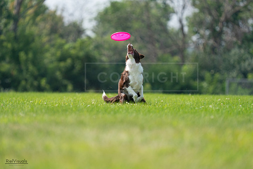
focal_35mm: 433
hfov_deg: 4.8
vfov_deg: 3.2
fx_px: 3044
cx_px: 126
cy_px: 84
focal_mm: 433
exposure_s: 1/4000
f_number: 6.3
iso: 1600
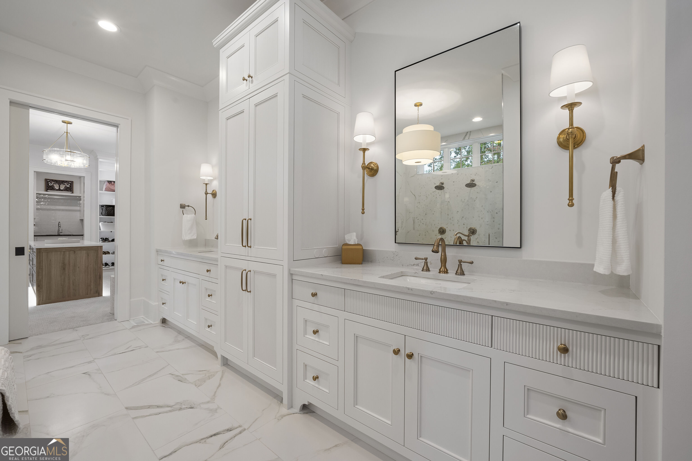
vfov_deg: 81.2
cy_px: 230
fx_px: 269
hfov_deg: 104.3
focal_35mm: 14
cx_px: 346
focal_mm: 14
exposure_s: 1/40
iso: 320
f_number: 10
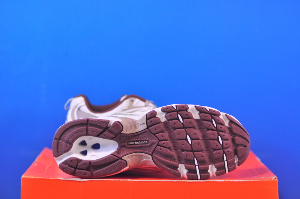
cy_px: 100
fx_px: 624
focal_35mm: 75
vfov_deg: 18.1
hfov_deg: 27.0
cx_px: 150
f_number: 2.2
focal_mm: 50
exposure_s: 1/320
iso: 250
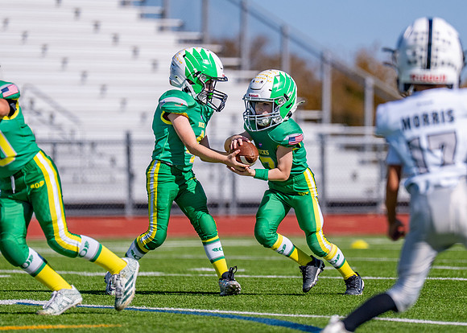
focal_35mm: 365
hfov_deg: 5.5
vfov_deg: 3.9
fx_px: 4840
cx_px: 251
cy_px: 177
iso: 250
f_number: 2.8
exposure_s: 1/8000
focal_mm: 200
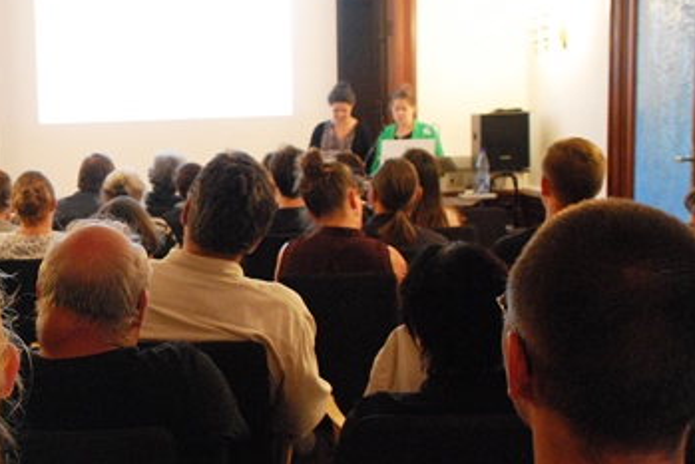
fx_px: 1275
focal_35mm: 66
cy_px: 239
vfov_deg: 20.6
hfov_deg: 29.2
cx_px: 60
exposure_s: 1/15
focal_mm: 24
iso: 1600
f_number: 4
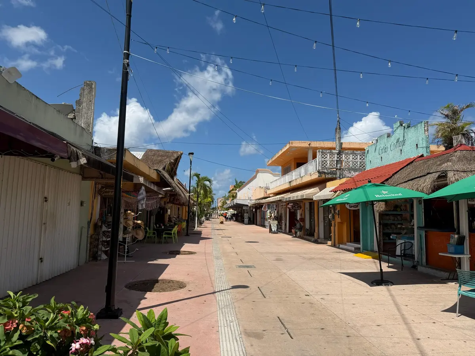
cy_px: 178
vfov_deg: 56.8
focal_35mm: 24
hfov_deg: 71.6
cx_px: 238
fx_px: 329
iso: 80
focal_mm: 6.76
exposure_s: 1/8130
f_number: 1.78
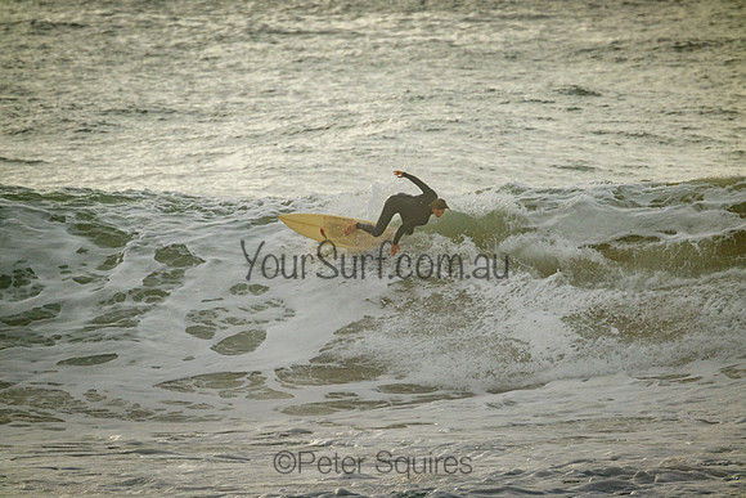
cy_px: 249
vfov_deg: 1.7
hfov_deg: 2.6
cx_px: 373
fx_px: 16581
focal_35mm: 800
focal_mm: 800
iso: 900
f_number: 11
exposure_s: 1/2500
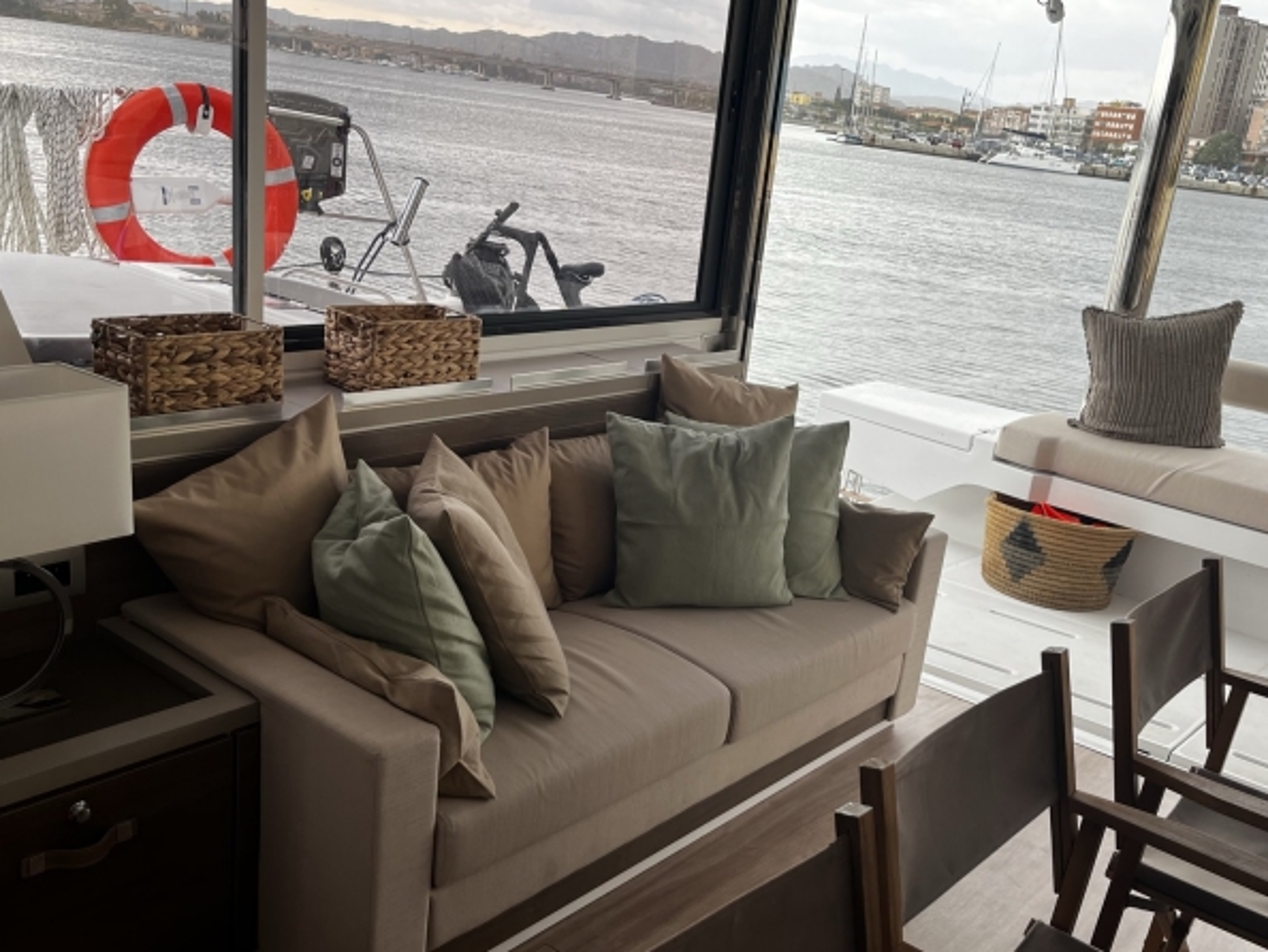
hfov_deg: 52.5
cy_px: 557
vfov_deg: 40.6
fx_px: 1283
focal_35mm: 35
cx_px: 696
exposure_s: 1/174
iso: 40
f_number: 1.6
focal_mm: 5.1
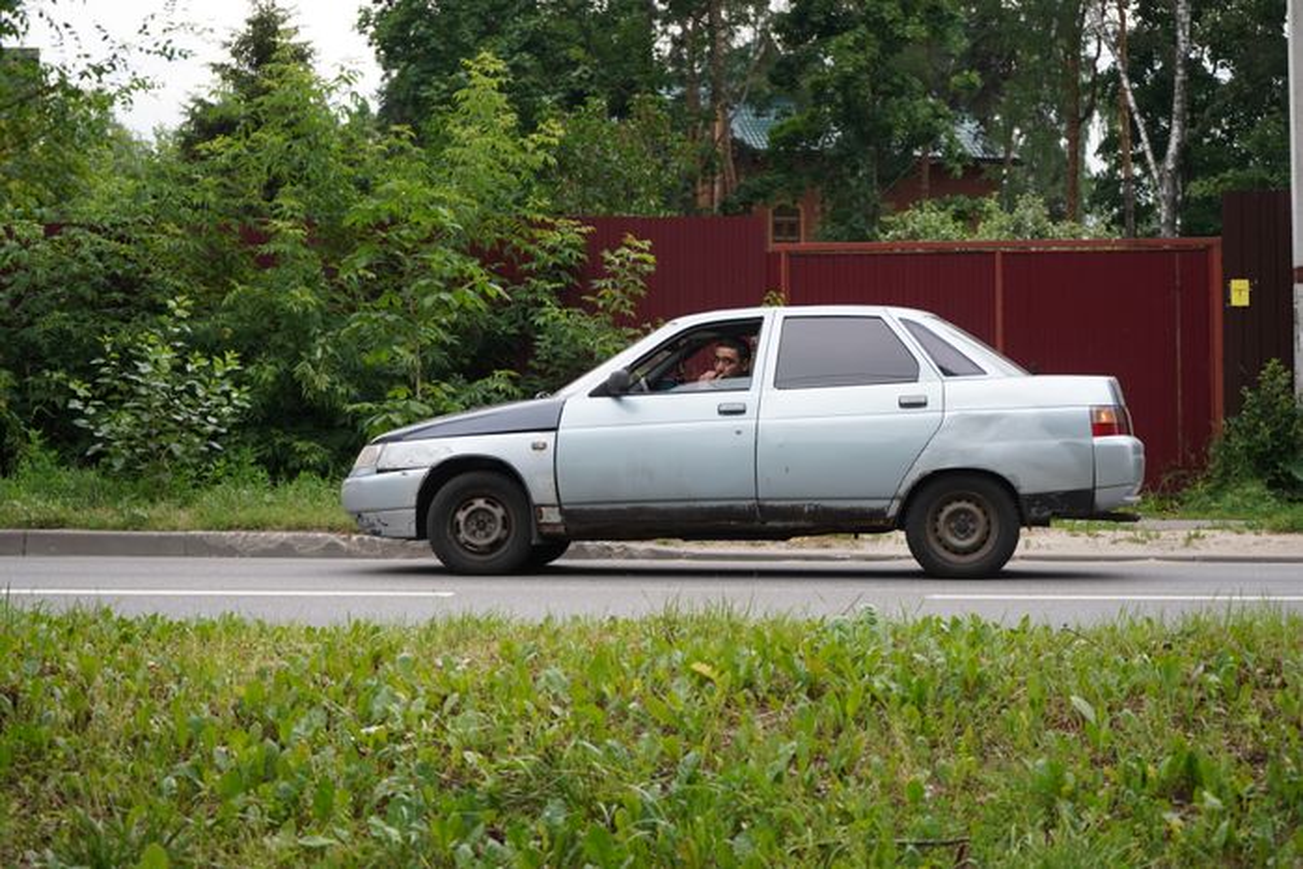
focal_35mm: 70
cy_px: 434
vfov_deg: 19.5
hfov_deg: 28.8
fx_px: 2533
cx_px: 652
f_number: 5.6
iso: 500
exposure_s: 1/160
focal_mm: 70
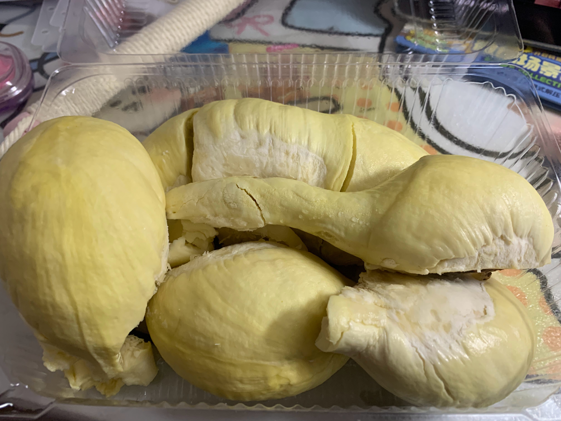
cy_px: 210
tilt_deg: -54.4
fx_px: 421
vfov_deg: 53.1
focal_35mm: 26
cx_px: 280
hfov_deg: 67.3
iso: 125
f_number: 1.8
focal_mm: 4.25
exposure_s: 1/60
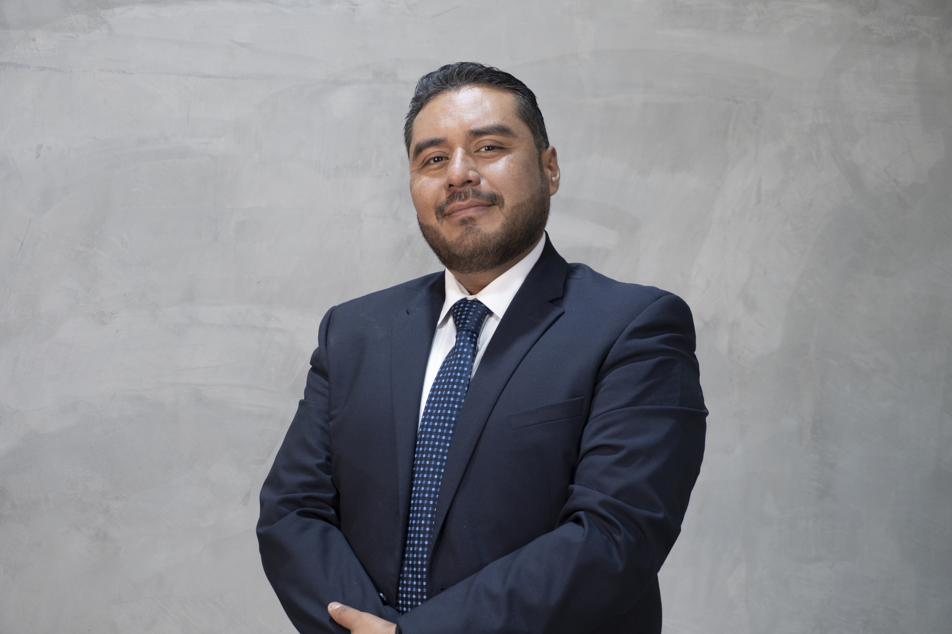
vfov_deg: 18.2
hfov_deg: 27.0
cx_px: 476
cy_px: 317
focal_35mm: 75
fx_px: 1983
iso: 160
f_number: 5.6
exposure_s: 1/40
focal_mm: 50
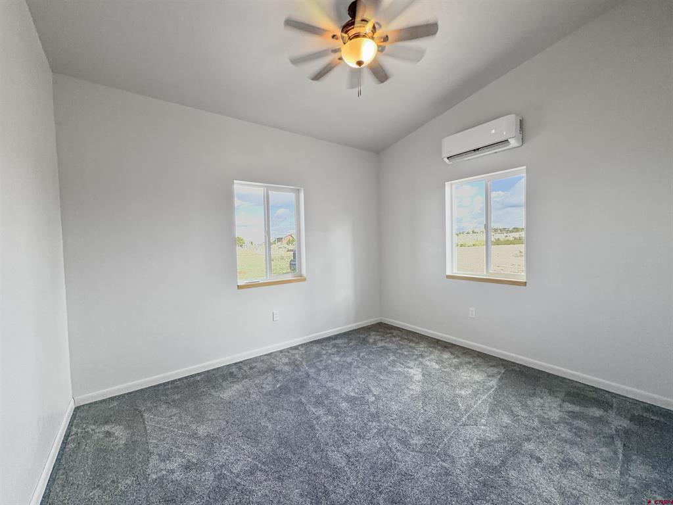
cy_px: 252
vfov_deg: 85.7
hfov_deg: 102.1
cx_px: 336
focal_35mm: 14
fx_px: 272
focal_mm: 2.22
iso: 320
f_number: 2.2
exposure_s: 1/120
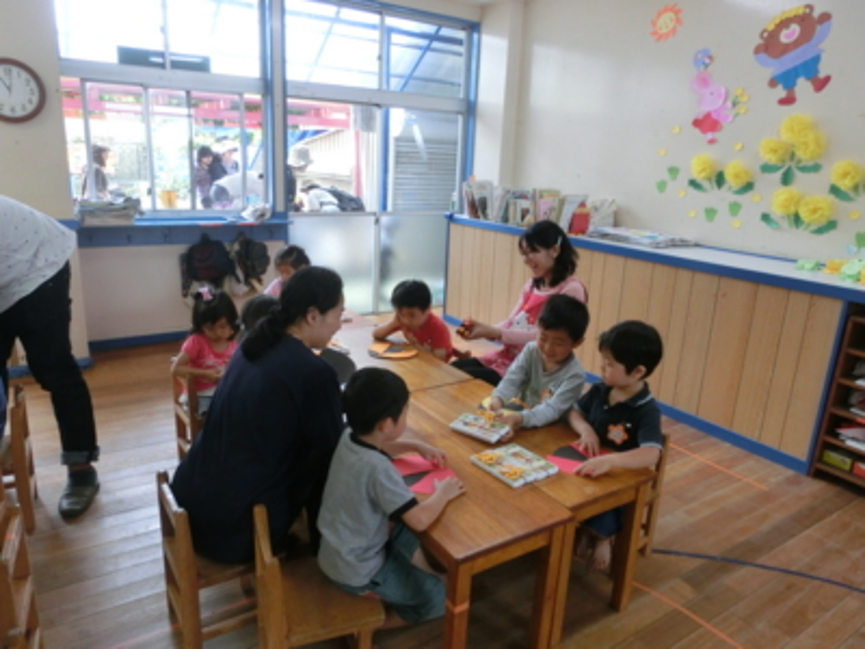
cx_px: 432
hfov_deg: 71.6
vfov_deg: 56.8
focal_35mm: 24
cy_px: 324
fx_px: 600
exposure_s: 1/125
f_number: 3
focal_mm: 4.24
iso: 200
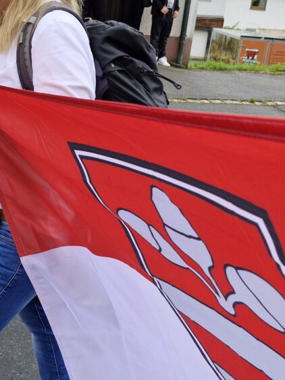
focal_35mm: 49
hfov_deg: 29.3
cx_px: 76
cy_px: 184
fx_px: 538
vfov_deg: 38.9
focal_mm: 5.54
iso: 50
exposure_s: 1/336
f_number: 1.8
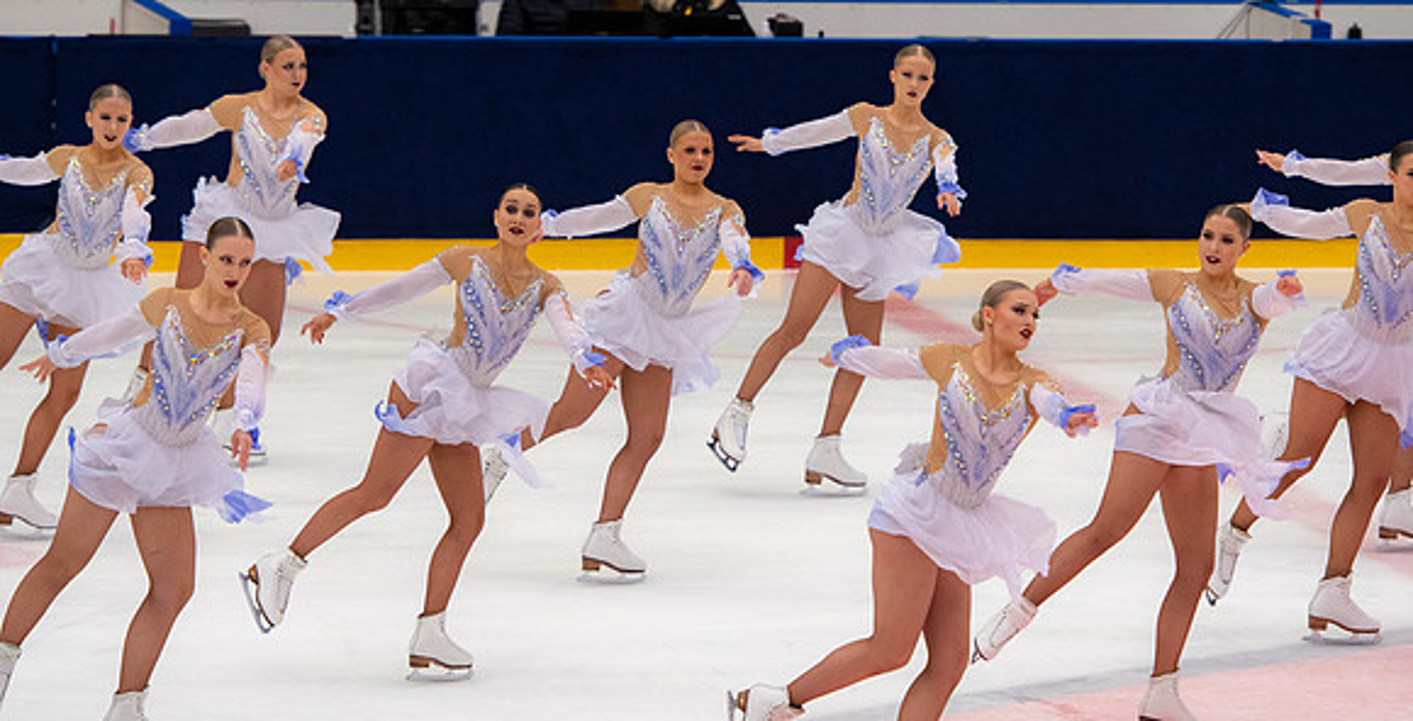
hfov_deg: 9.8
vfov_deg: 5.0
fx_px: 8243
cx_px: 706
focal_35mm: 225
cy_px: 250
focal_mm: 140
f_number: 3.5
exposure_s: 1/400
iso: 800
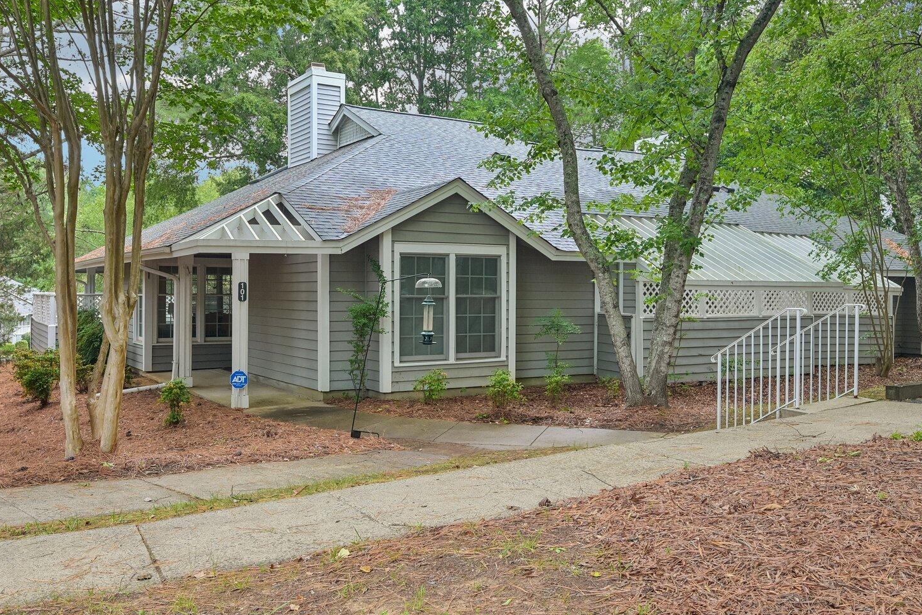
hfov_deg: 60.2
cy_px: 301
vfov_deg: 42.3
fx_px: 794
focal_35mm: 31
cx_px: 433
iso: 400
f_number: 8
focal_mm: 22.5
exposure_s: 1/20
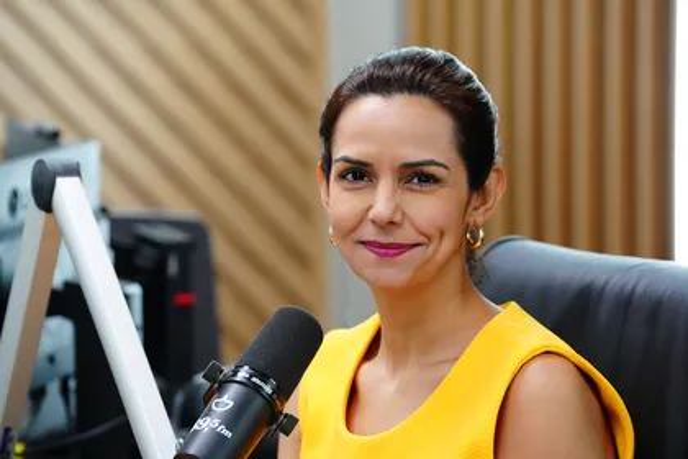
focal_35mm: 200
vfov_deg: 6.9
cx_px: 344
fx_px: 3822
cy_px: 230
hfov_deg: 10.3
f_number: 5
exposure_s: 1/200
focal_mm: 200
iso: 5000
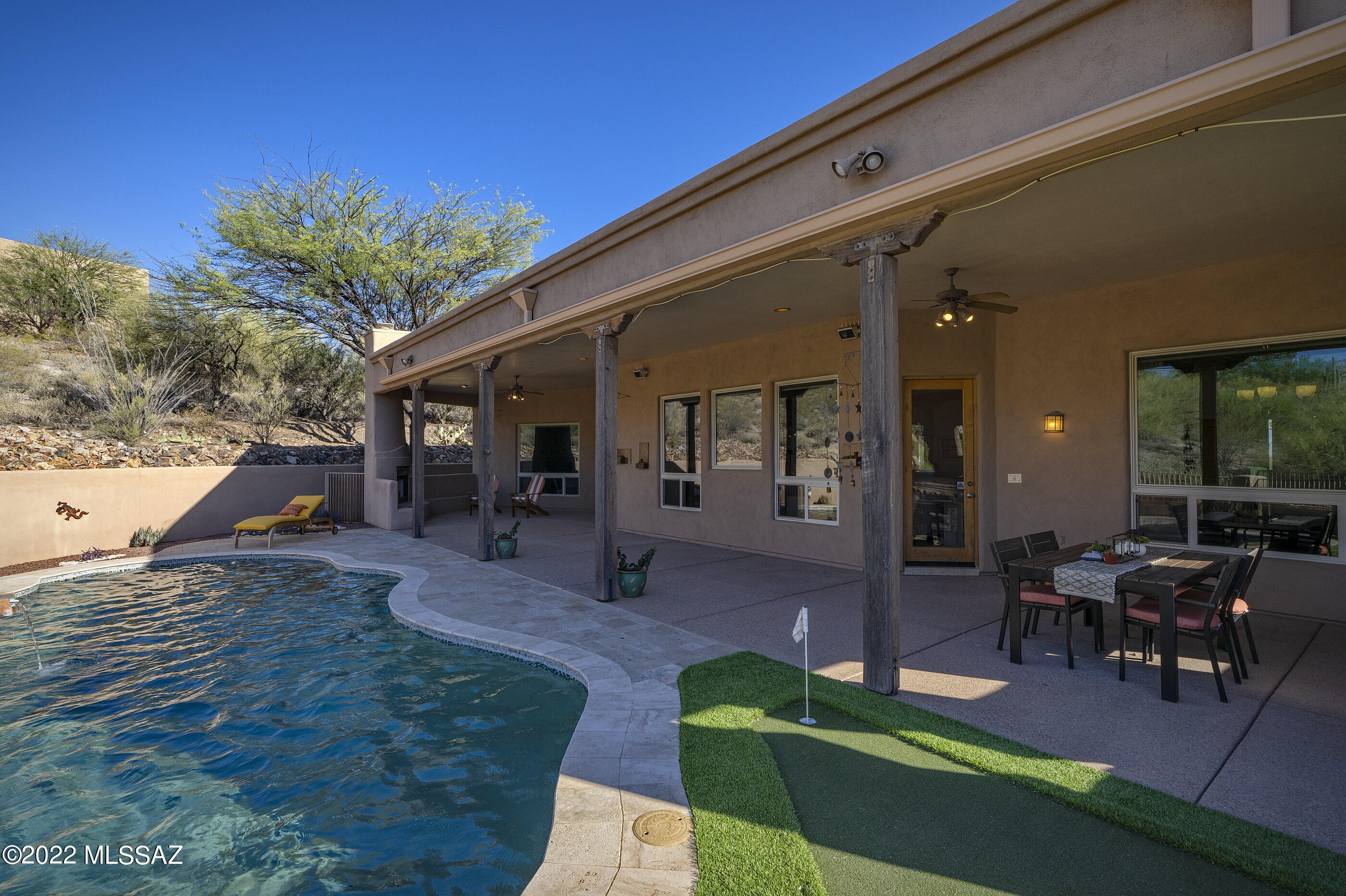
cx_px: 673
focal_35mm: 15
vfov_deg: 77.3
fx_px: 561
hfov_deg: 100.4
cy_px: 448
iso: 100
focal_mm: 15
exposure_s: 1/125
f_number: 9
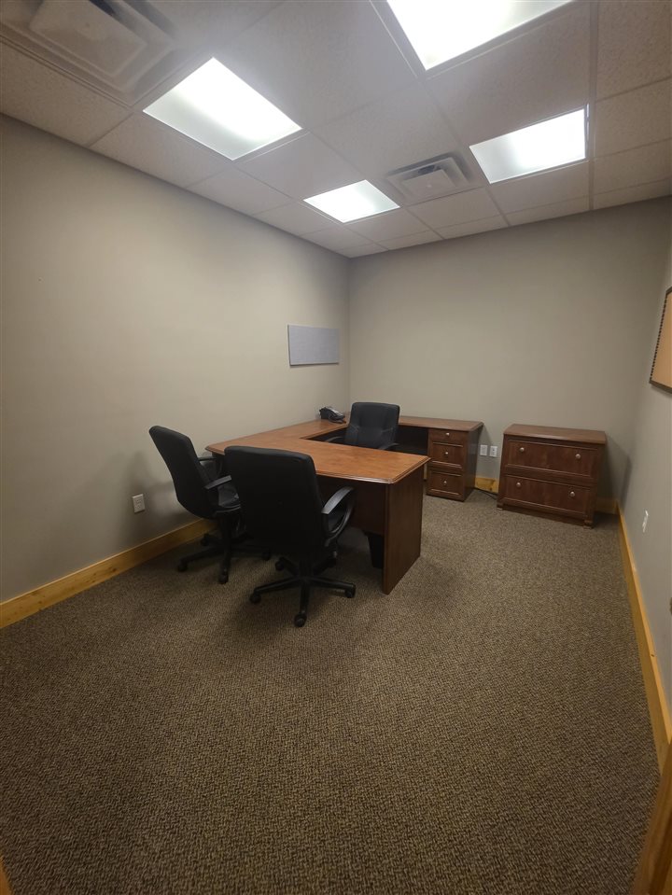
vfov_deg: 106.2
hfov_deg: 90.0
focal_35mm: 13
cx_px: 336
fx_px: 336
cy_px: 448
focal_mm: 2.2
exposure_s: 1/60
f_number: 1.9
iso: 400
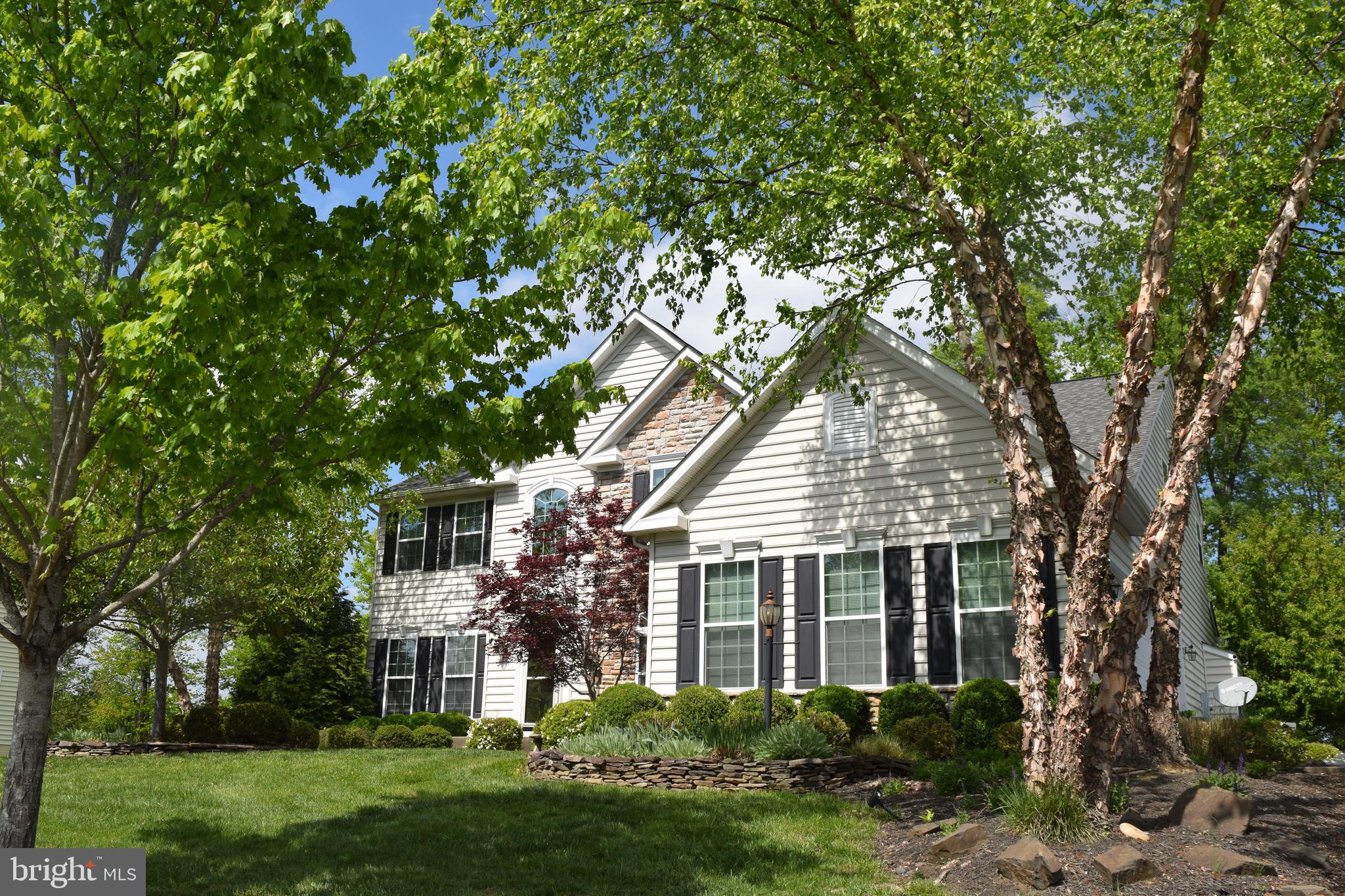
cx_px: 672
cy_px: 448
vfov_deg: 41.7
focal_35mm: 32
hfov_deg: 59.5
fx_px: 1177
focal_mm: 21
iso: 200
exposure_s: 1/400
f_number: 10
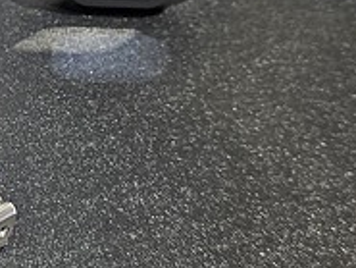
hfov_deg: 19.4
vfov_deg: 15.1
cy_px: 45
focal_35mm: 97
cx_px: -35
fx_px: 998
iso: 160
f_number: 1.7
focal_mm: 6.3
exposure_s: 1/120
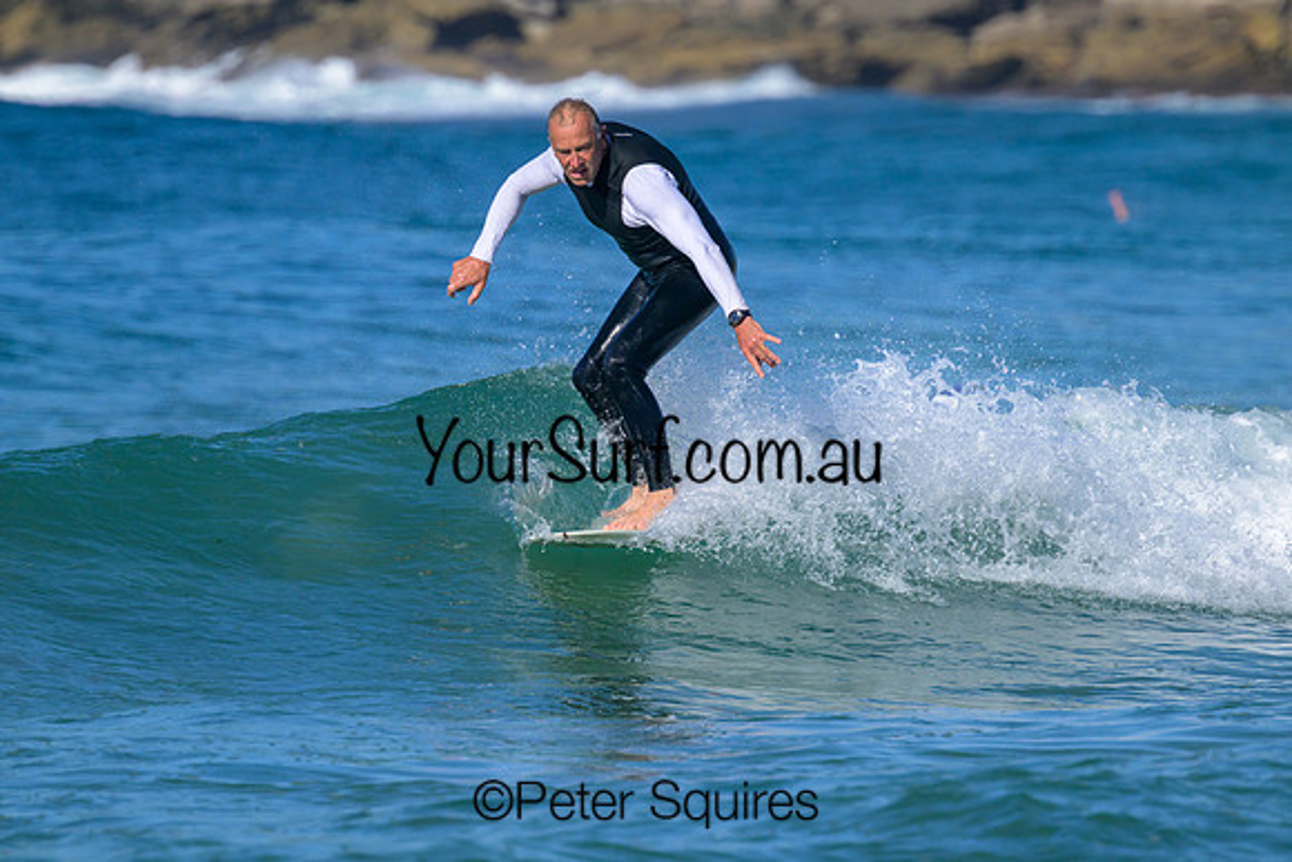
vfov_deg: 1.7
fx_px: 28716
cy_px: 431
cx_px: 646
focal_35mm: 800
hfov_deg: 2.6
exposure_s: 1/2000
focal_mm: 800
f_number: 11
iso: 500
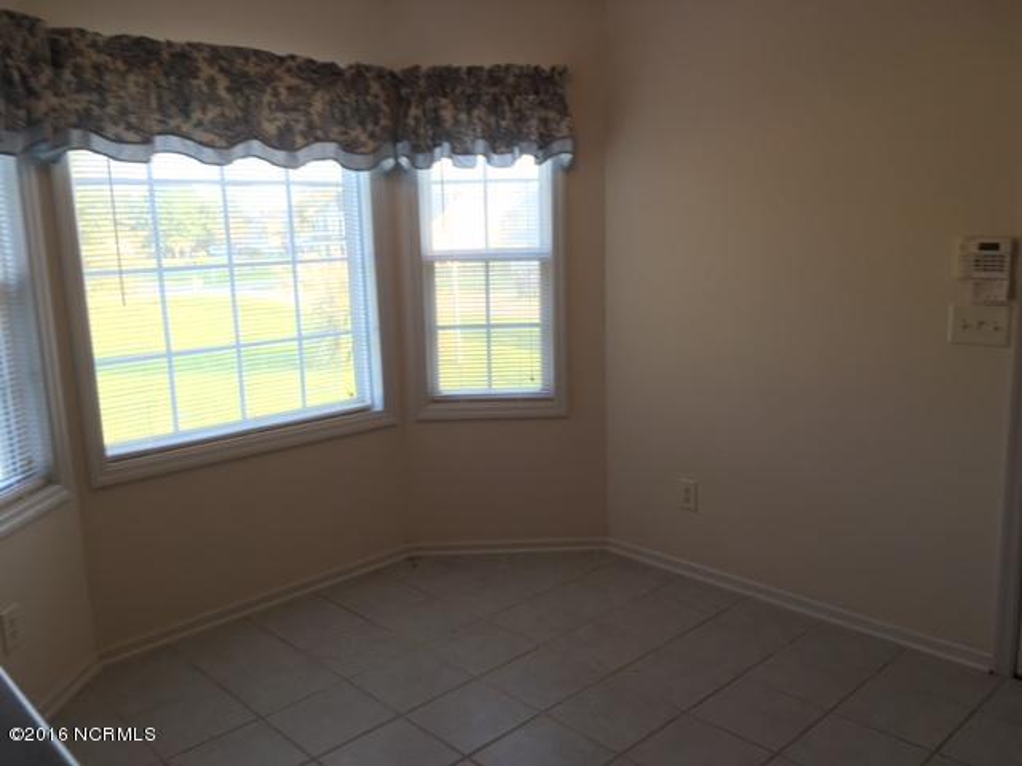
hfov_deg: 61.7
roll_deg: +1.4
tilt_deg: -10.3
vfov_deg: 48.2
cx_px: 511
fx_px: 856
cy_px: 383
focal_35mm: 29
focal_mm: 4.15
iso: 32
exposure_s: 1/30
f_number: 2.2
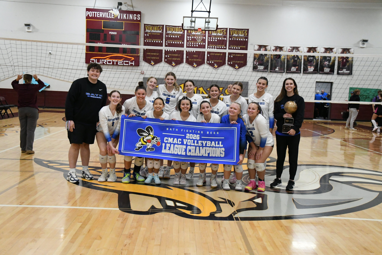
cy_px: 128
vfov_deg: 35.9
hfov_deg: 51.9
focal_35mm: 37
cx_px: 191
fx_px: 393
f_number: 4
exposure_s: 1/1000
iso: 7200
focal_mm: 25
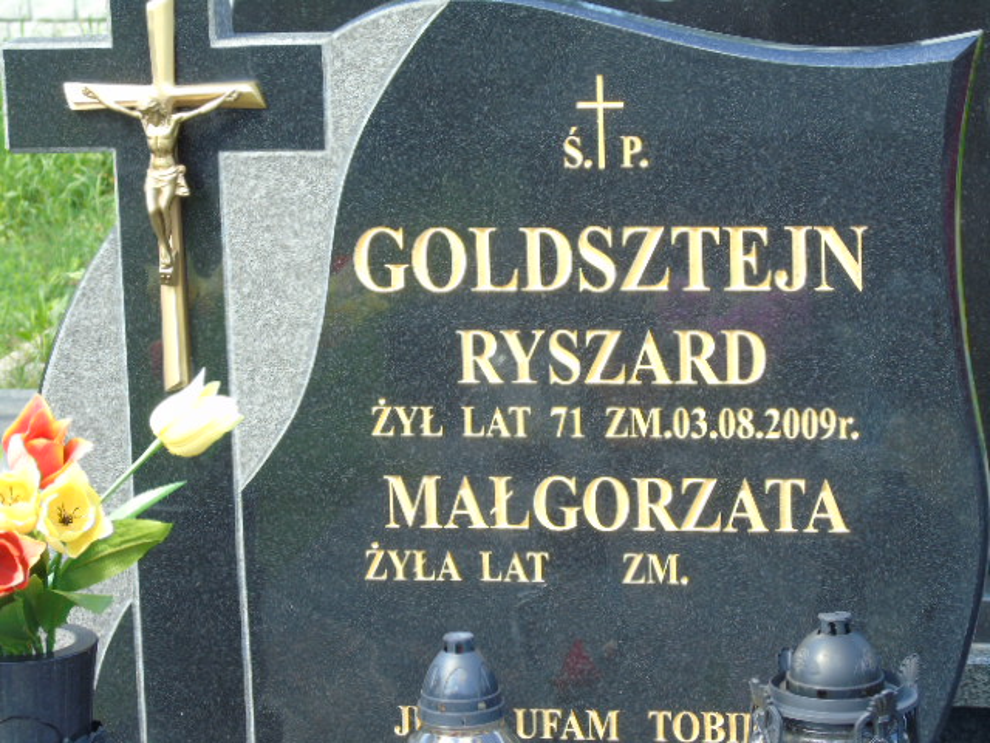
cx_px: 495
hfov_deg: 15.9
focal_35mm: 124
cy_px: 372
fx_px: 3546
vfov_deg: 12.0
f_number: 4.6
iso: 80
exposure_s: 1/60
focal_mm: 22
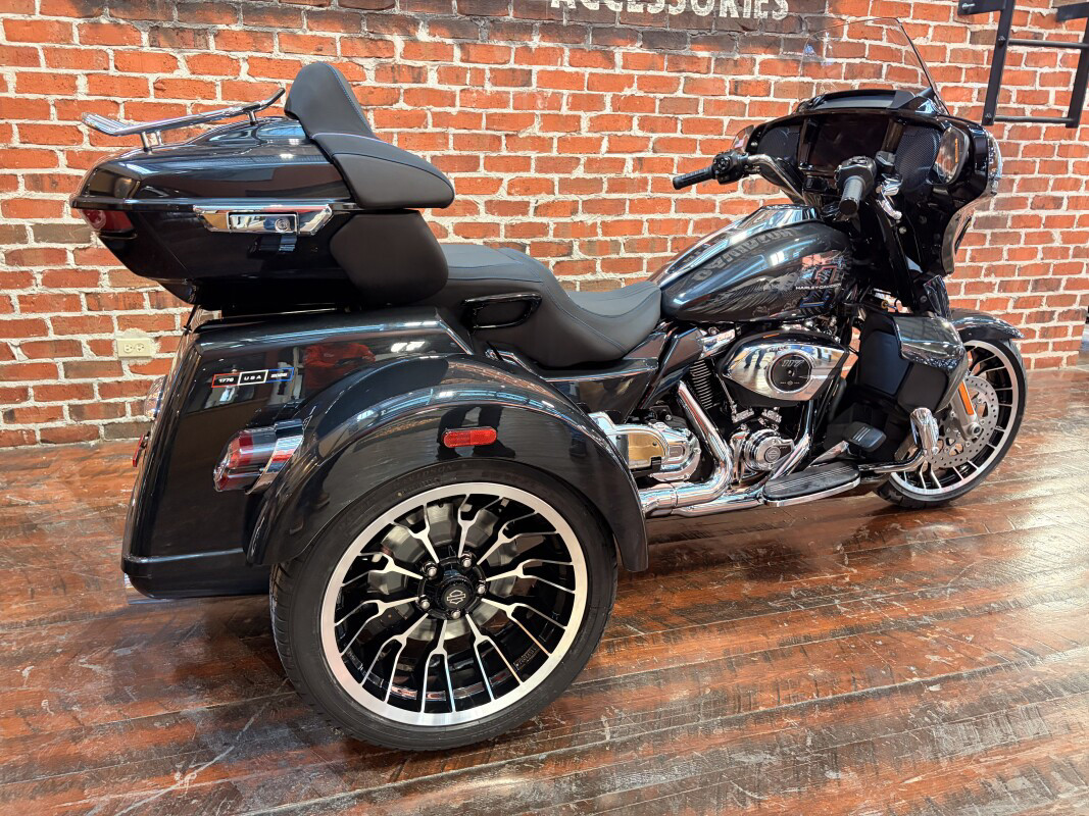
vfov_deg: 53.1
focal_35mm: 26
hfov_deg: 67.3
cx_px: 544
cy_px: 408
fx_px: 818
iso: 400
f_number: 1.6
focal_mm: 5.96
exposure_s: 1/40
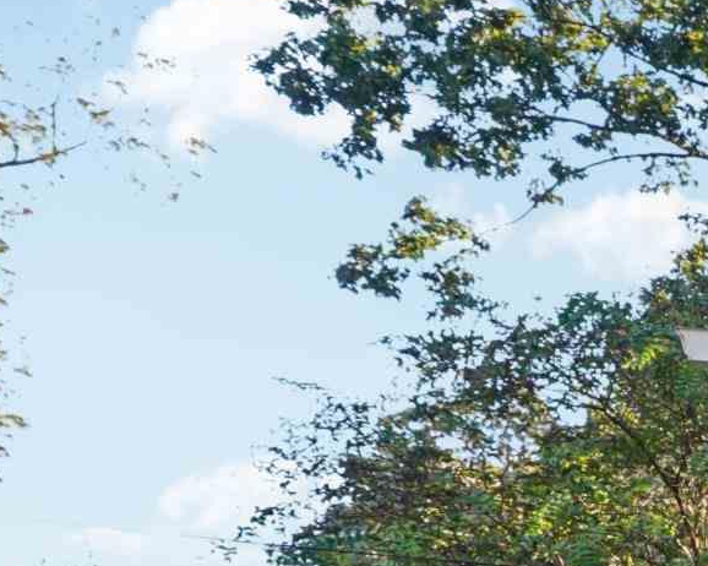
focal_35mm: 78
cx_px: 1723
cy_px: 682
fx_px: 1634
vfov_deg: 18.6
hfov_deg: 14.7
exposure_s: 1/40
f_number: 8
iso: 400
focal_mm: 16
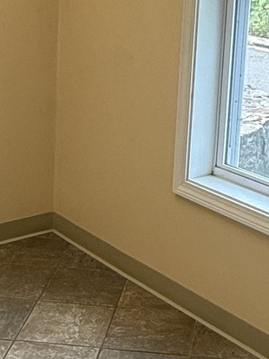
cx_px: 192
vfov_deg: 24.8
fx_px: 809
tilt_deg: -12.0
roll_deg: -3.8
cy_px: 107
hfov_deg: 18.8
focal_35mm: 78
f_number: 2.2
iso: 50
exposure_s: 1/120
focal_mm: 2.22
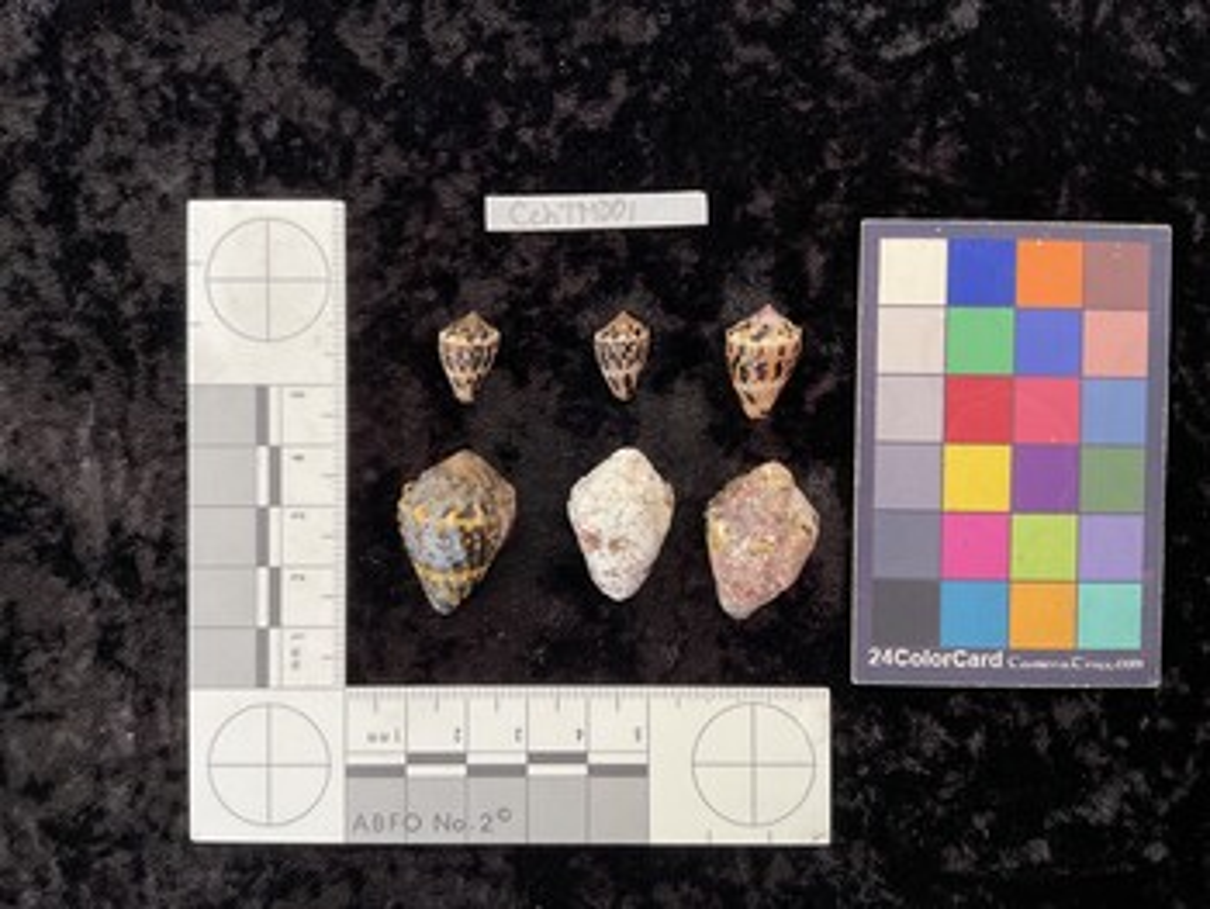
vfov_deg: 48.3
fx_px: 1014
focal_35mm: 29
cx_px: 605
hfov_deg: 61.6
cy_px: 454
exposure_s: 1/60
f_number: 1.8
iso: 64
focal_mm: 3
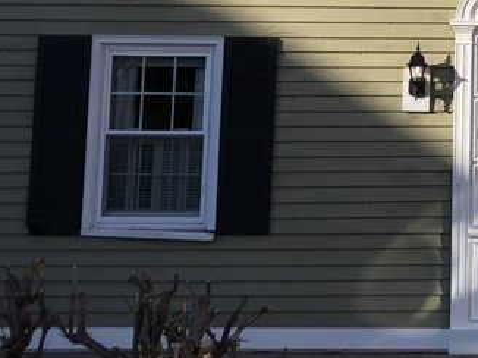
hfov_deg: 21.1
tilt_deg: +7.8
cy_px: -1
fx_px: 1214
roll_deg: -1.1
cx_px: 538
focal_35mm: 88
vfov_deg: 16.4
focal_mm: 3.99
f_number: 1.8
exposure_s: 1/1656
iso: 20
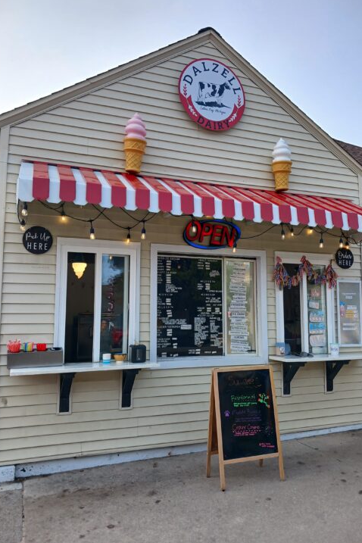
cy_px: 265
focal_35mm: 29
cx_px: 199
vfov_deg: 63.7
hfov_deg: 44.9
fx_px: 437
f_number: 1.8
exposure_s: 1/206
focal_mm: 4
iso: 20
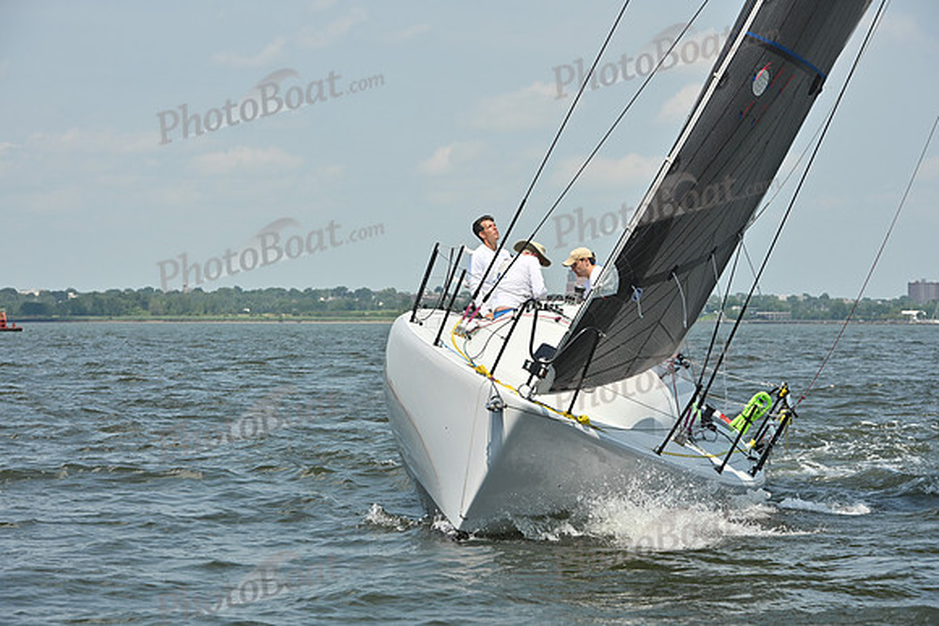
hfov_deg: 15.8
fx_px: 3391
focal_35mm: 130
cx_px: 470
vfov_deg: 10.6
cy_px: 313
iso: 320
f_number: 9
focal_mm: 130
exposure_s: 1/1250
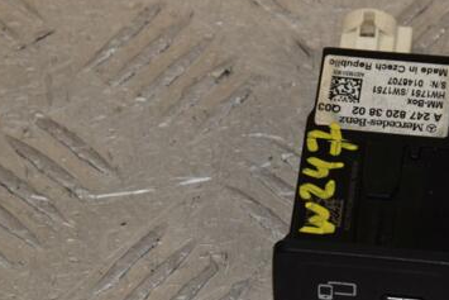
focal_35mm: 266
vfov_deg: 5.2
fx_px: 3317
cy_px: 177
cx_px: 347
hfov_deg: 7.7
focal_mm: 105
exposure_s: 1/200
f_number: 10
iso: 800
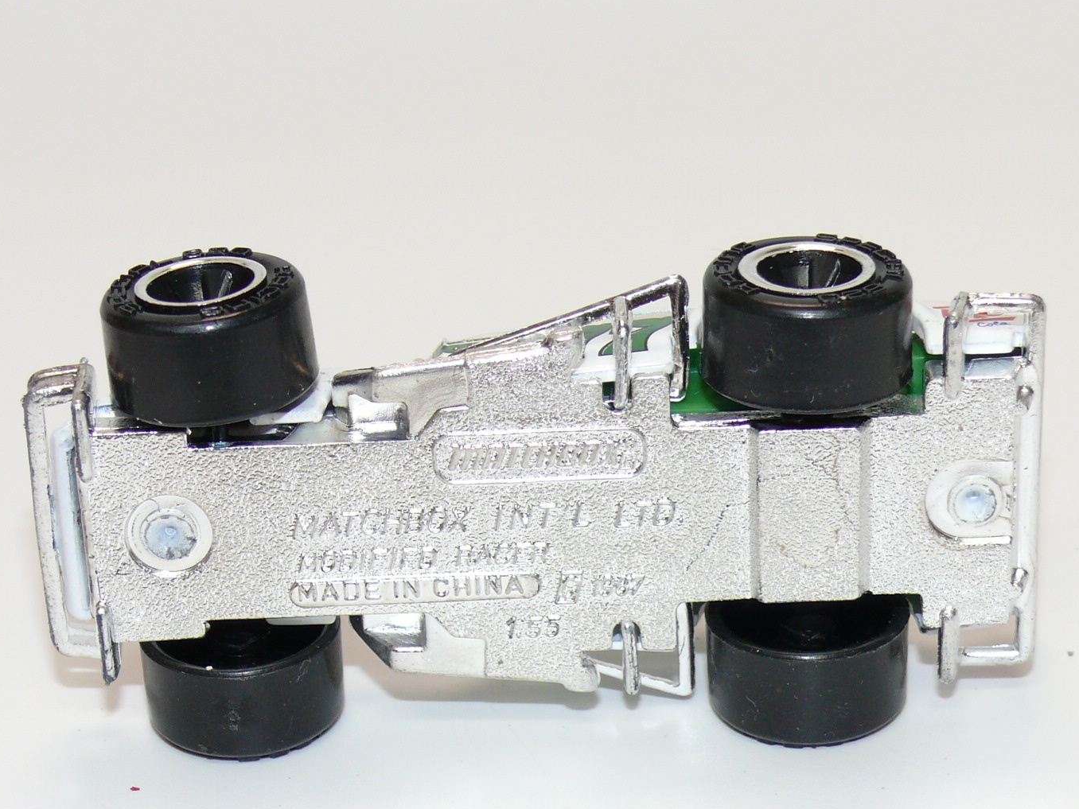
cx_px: 564
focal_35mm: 105
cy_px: 474
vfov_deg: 14.1
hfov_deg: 18.7
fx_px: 3273
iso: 100
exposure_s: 1/30
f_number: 4
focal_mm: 12.5
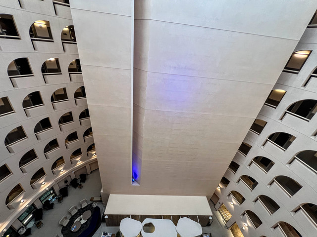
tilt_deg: -29.8
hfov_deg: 106.2
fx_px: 119
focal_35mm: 13
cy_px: 118
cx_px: 158
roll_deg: -7.0
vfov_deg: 89.9
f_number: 1.8
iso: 160
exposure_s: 1/99
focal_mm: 1.57
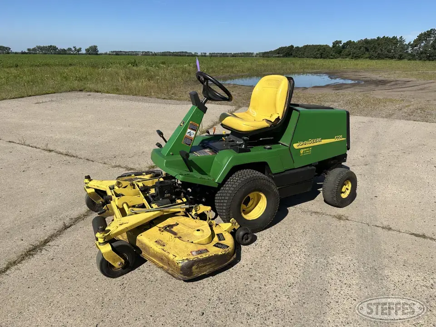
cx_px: 218
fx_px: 302
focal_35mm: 24
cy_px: 164
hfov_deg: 71.6
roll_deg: -1.1
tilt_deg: -19.9
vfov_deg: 56.8
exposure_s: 1/6623
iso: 80
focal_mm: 6.86
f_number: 1.78
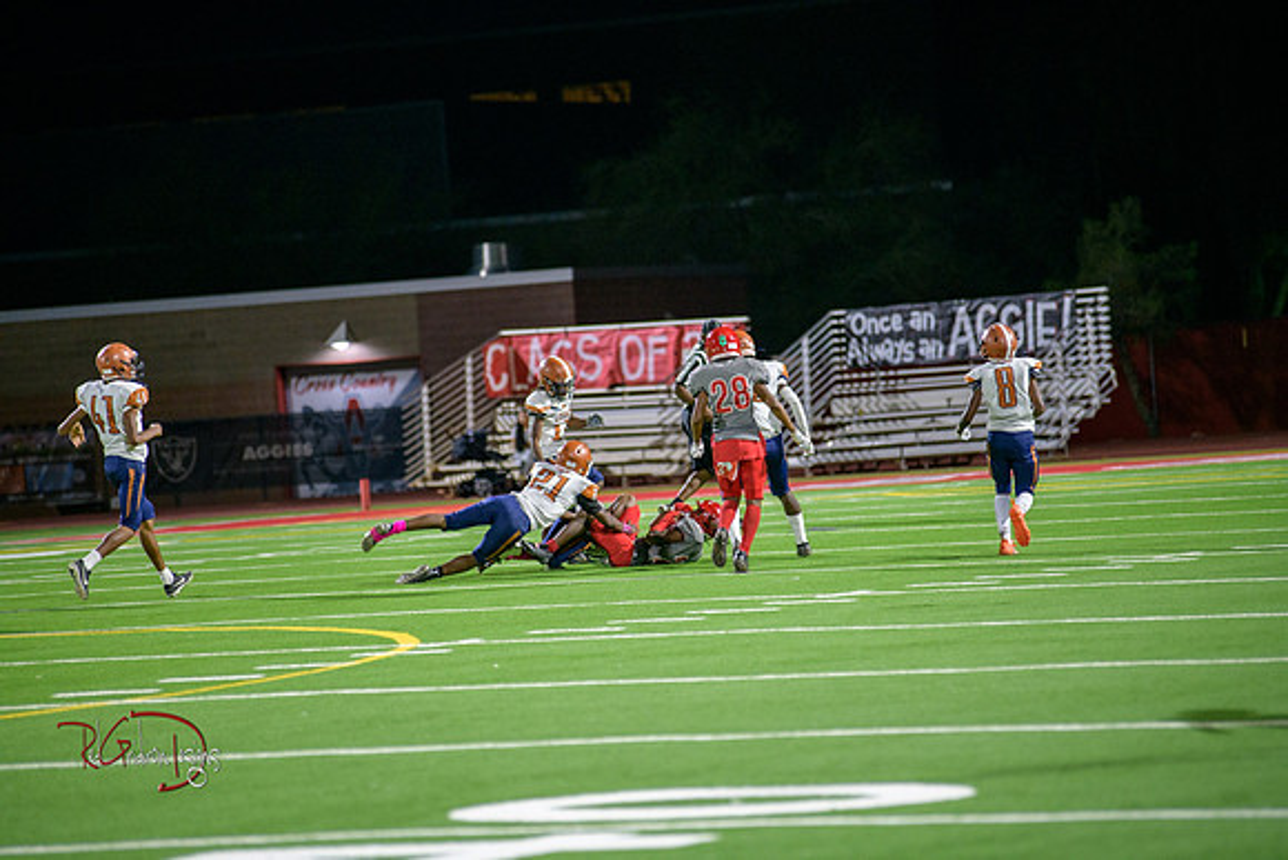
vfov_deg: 6.9
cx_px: 644
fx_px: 7157
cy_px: 430
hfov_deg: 10.3
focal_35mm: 200
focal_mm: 200
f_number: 2.8
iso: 1600
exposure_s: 1/250
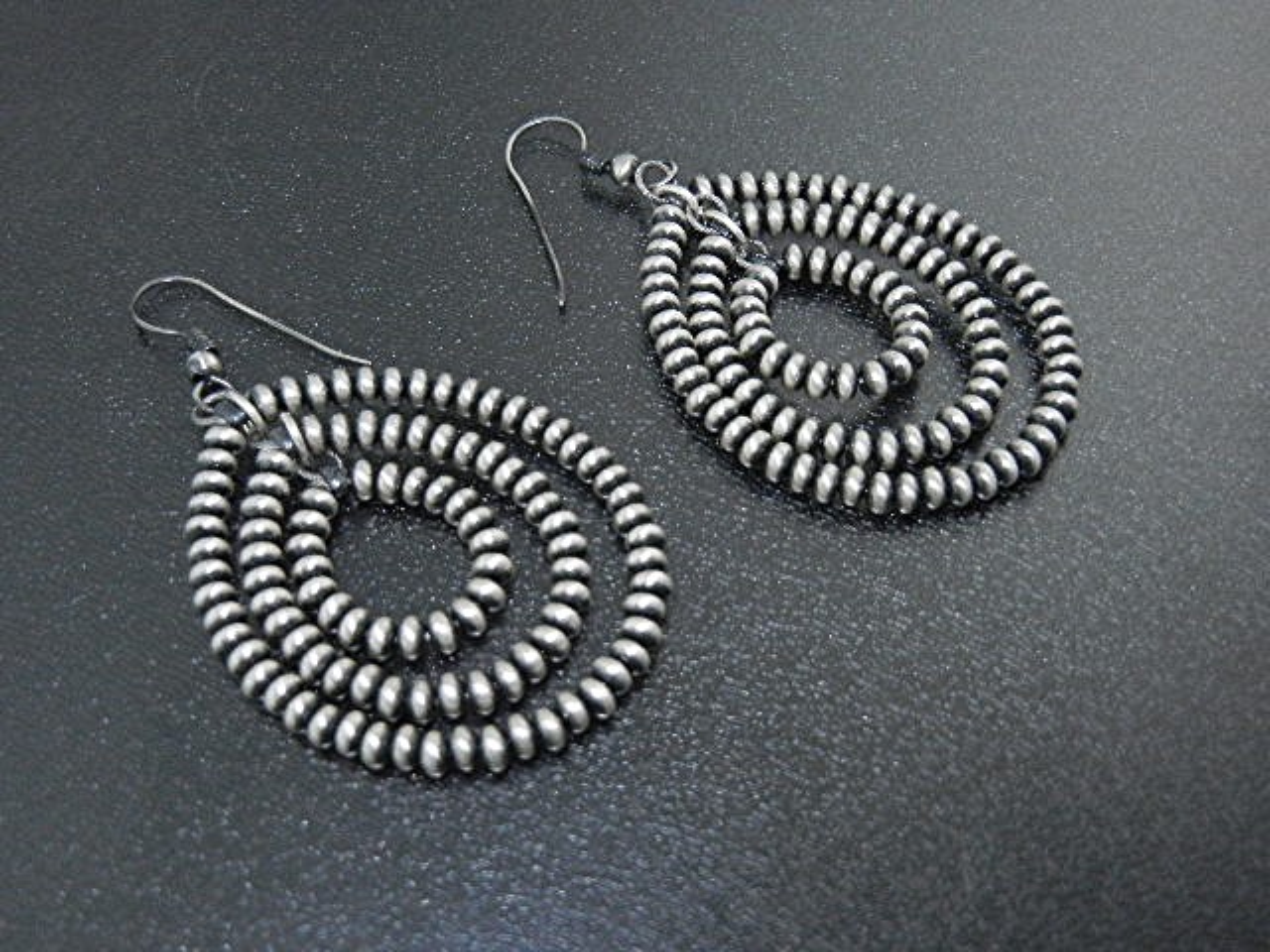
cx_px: 635
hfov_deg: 42.1
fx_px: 1651
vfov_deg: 32.2
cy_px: 476
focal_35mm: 45
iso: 800
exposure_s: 1/30
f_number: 7.6
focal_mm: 8.1
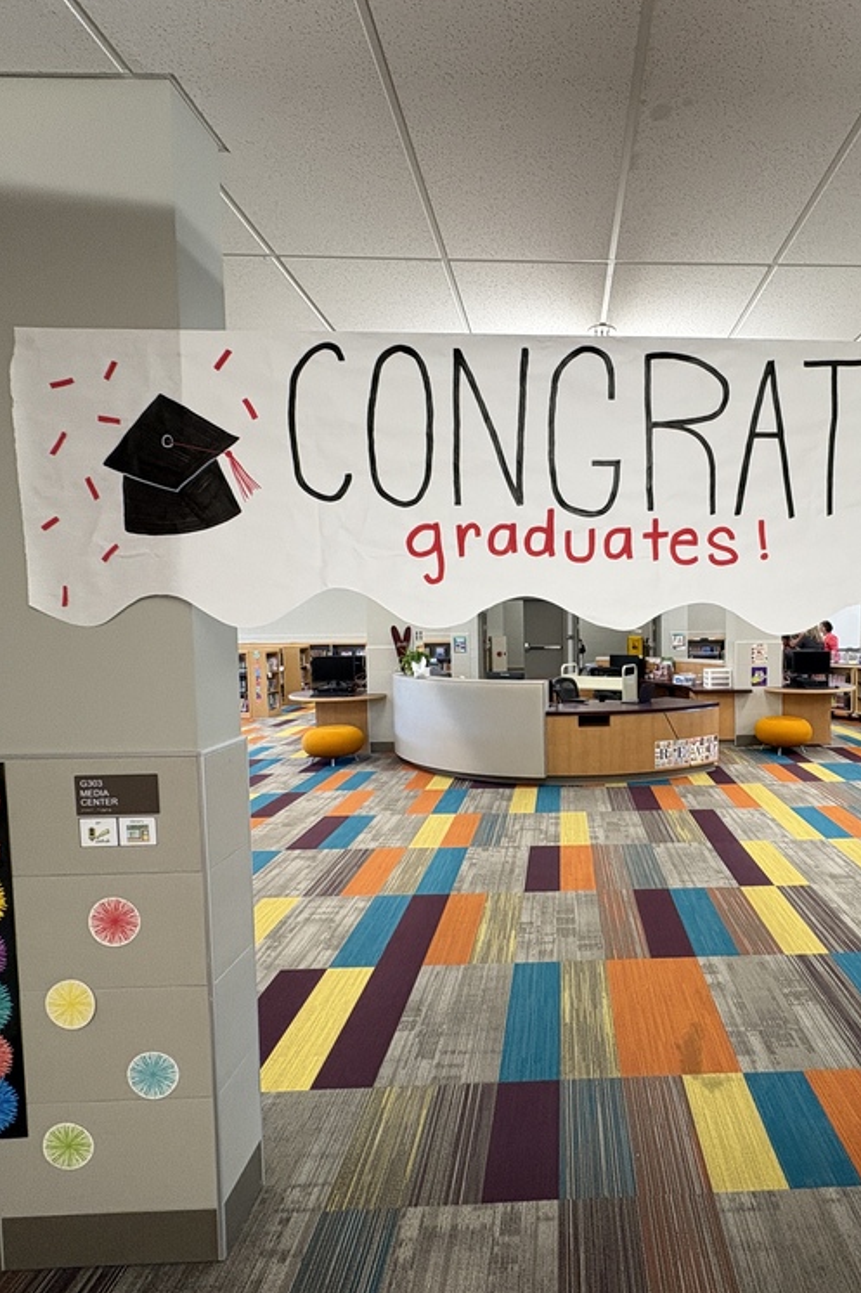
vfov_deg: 84.0
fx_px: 718
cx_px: 596
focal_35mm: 20
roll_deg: +1.3
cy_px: 660
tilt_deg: -1.7
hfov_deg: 60.0
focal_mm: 2.22
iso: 160
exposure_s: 1/60
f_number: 2.2
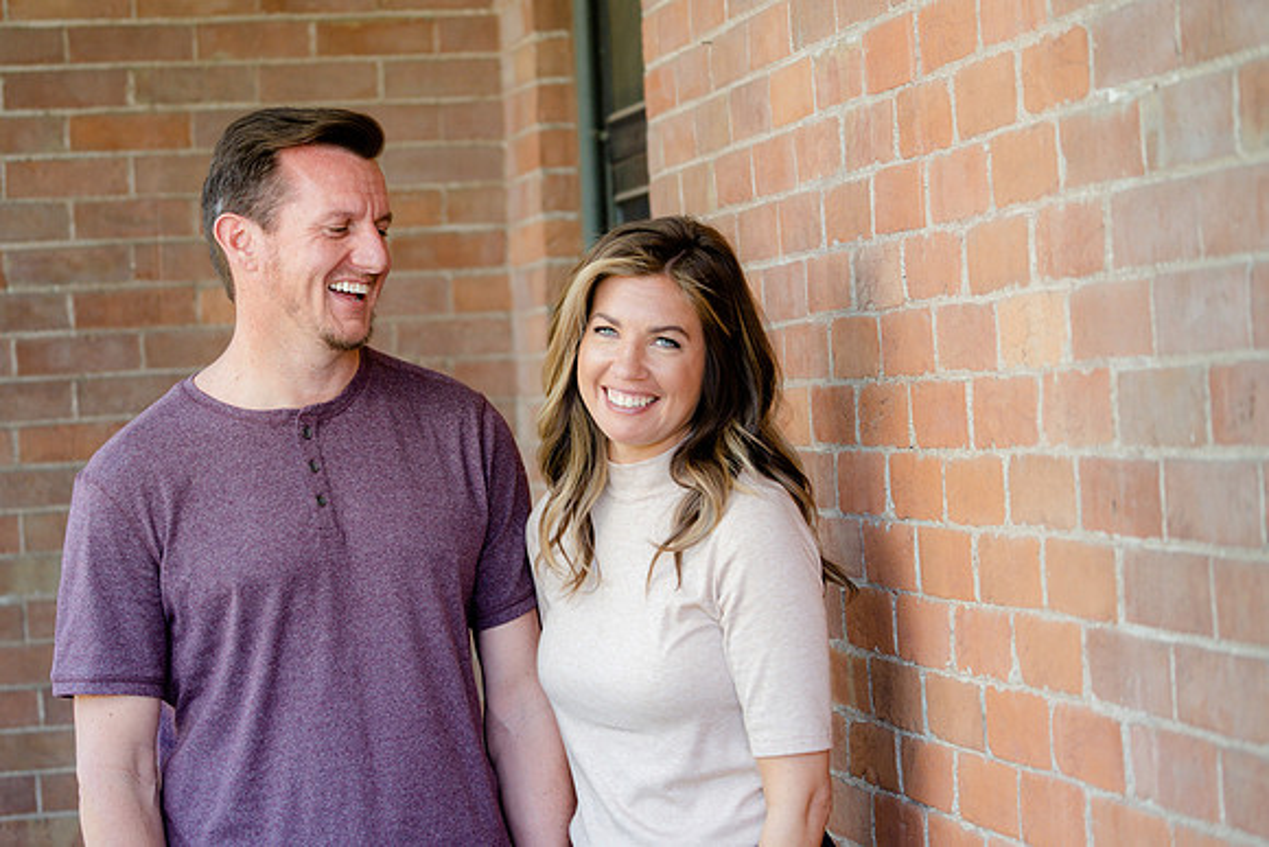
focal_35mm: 96
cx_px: 634
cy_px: 424
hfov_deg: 21.2
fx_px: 3389
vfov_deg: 14.2
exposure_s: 1/250
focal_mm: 92
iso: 500
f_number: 4
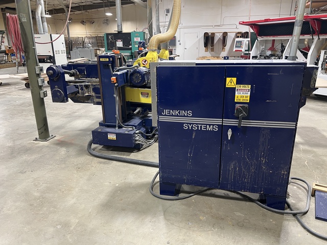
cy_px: 122
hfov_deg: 67.3
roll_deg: +2.1
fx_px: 246
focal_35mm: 26
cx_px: 164
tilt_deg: -18.3
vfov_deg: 53.1
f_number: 1.5
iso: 125
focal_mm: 5.7
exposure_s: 1/60
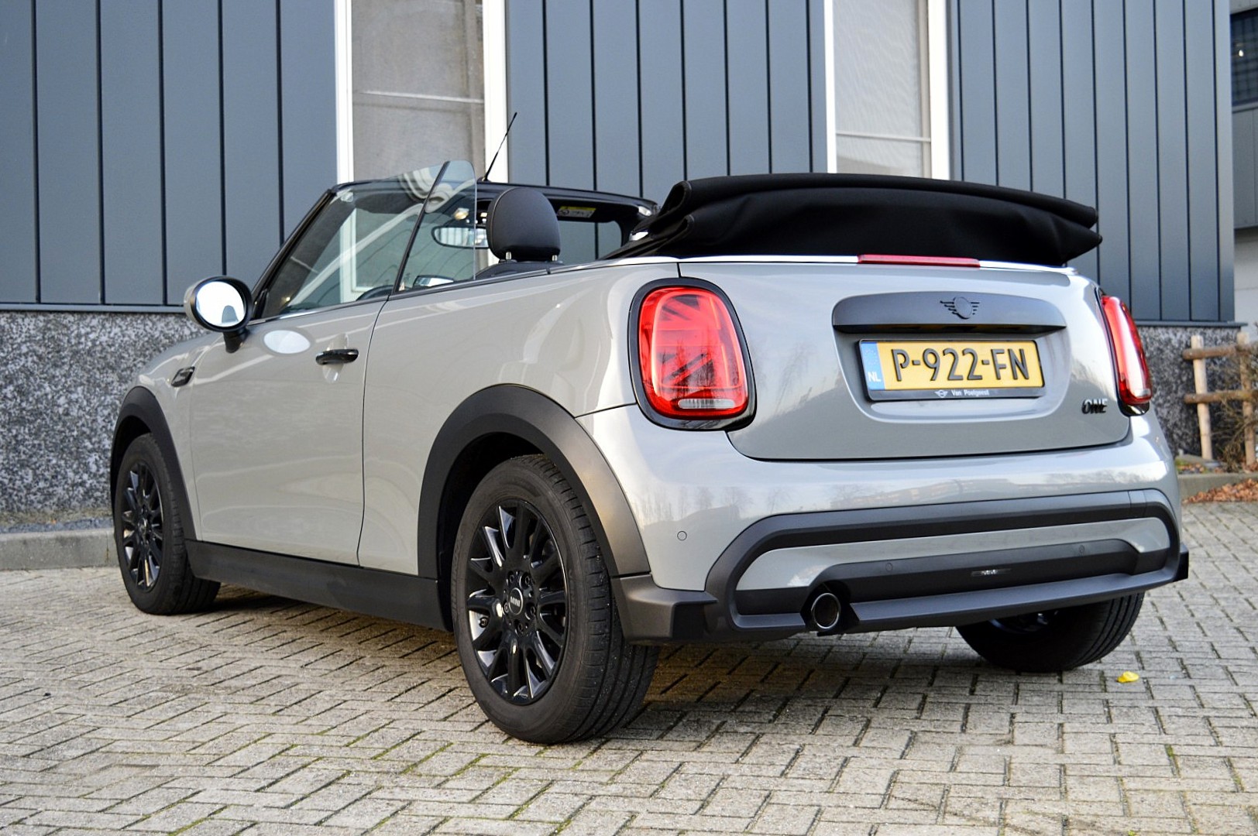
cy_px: 418
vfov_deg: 26.4
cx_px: 629
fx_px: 1781
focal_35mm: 51
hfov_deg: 38.9
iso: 800
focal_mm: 34
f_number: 5
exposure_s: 1/60
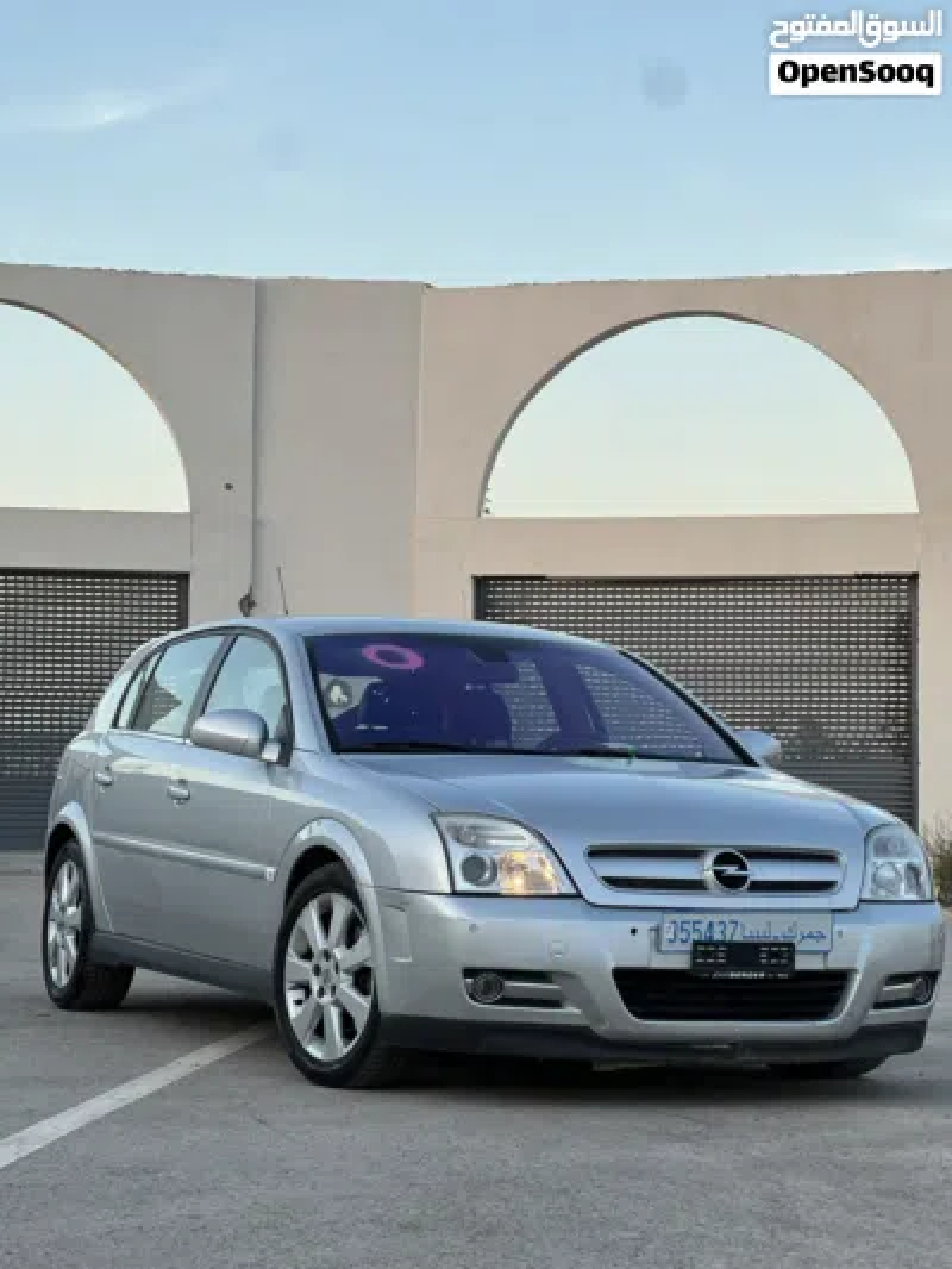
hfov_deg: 19.1
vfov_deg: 25.3
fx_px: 2822
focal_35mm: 77
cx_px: 476
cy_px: 634
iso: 125
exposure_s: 1/121
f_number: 2.8
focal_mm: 9
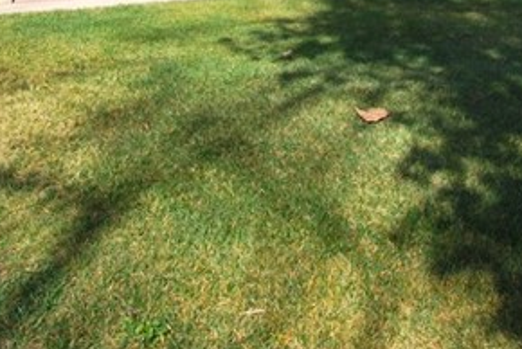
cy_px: -120
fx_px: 769
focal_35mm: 53
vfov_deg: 22.5
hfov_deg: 37.1
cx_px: 346
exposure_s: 1/250
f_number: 8
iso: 100
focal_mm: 10
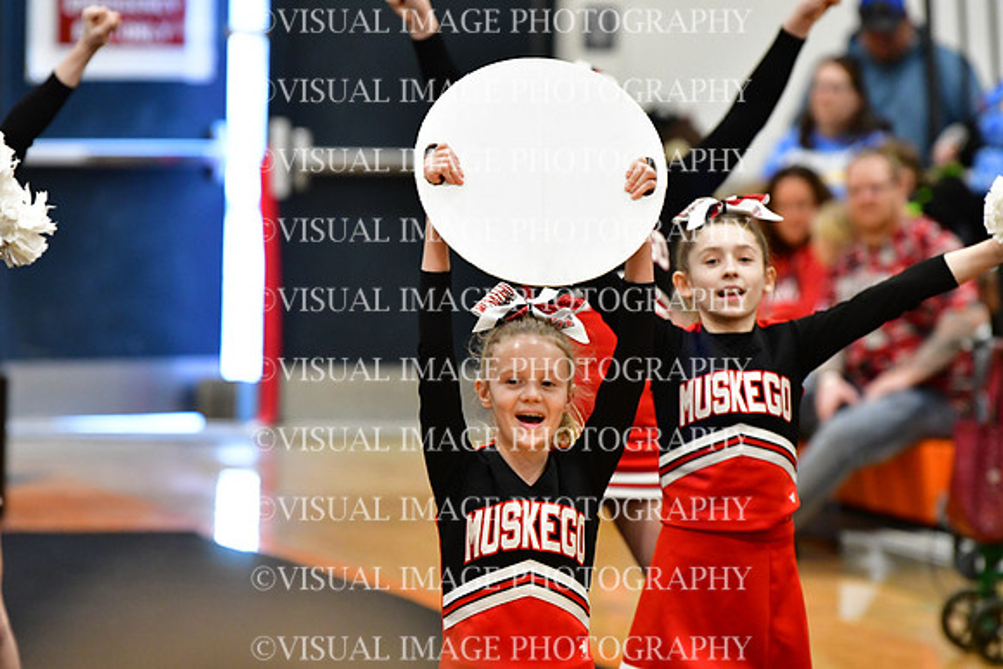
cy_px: 334
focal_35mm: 300
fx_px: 8360
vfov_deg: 4.6
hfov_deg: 6.9
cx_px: 502
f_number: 3.5
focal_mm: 200
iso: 4000
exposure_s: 1/500
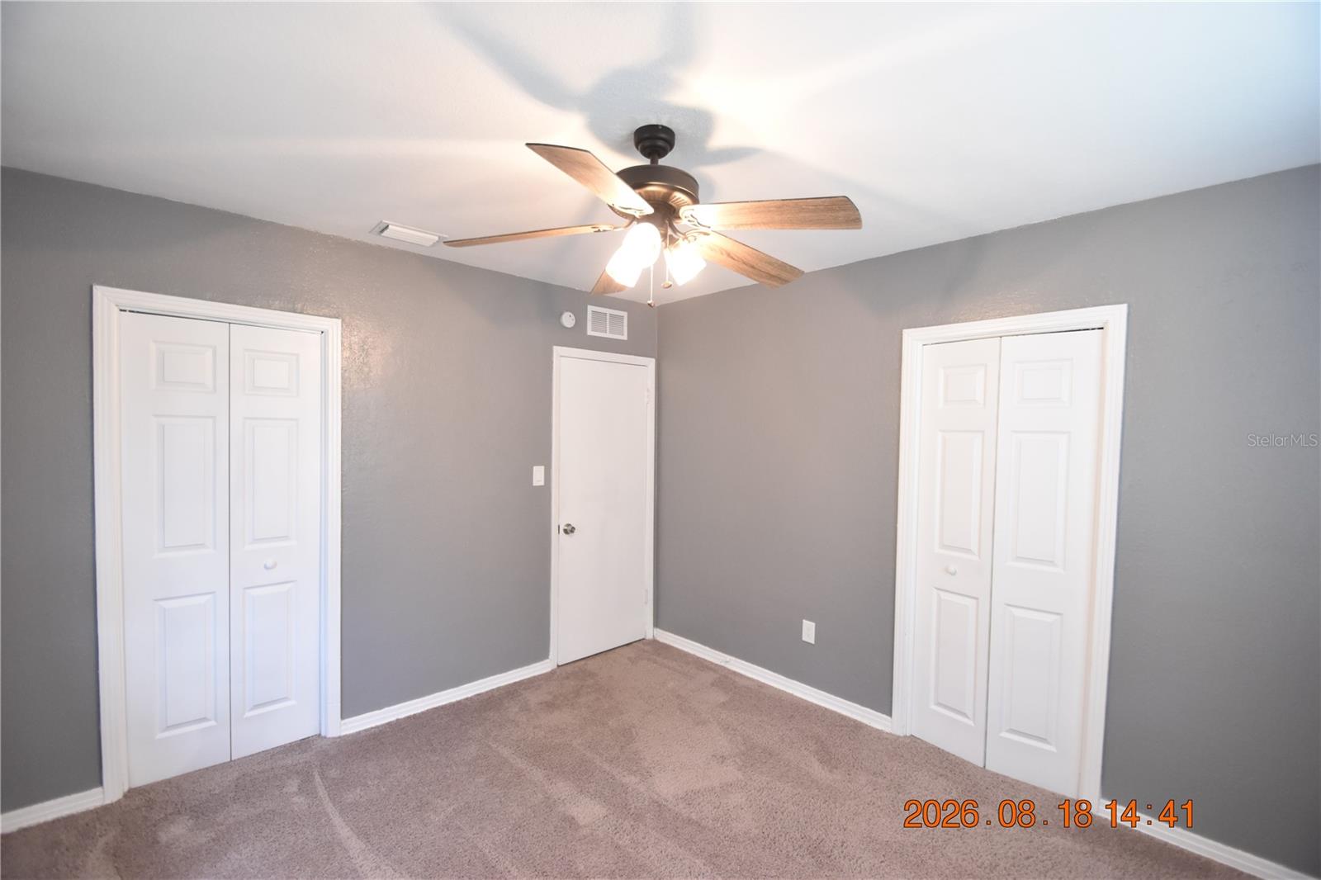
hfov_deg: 100.4
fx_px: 550
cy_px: 440
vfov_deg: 77.3
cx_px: 660
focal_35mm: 15
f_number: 3.5
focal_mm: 10
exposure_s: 1/60
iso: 1250
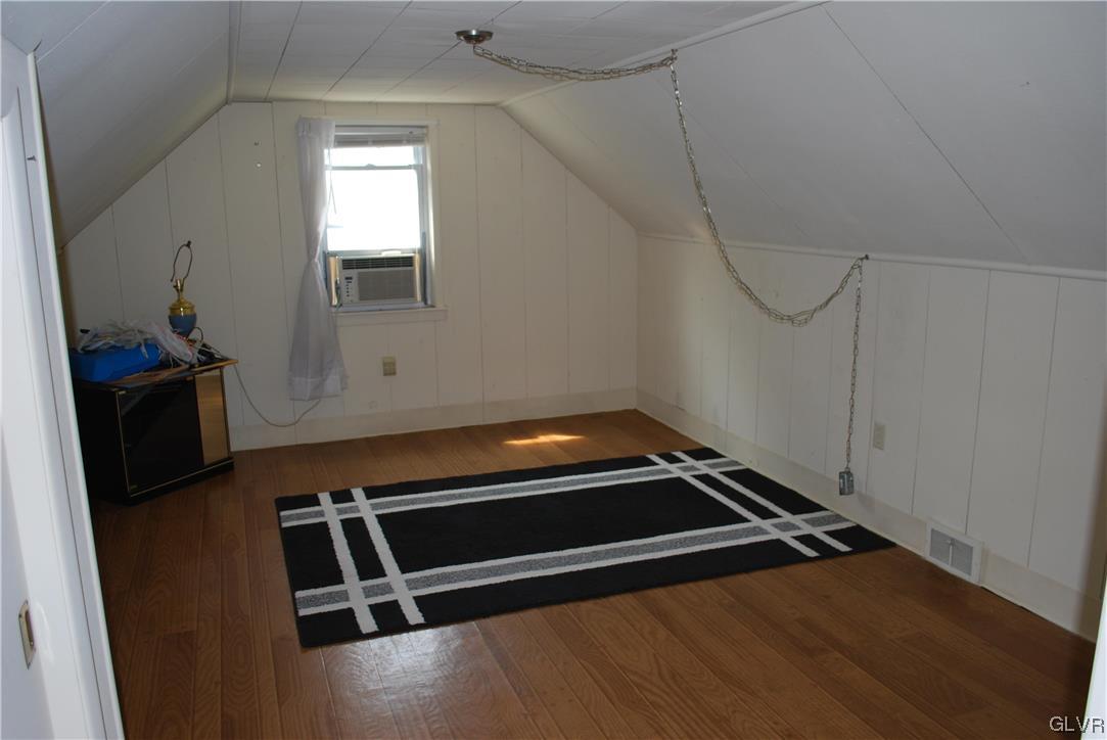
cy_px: 370
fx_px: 831
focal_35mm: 27
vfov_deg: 48.0
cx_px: 554
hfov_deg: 67.3
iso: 200
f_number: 3.5
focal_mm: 18
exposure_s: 1/60
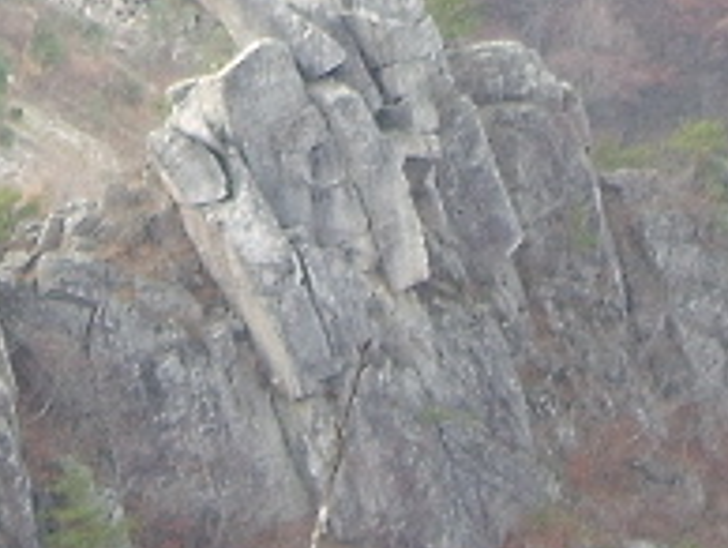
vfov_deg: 3.2
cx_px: 263
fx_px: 9665
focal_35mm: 459
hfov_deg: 4.3
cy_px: -477
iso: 50
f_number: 4.9
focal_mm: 22.74
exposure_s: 1/42
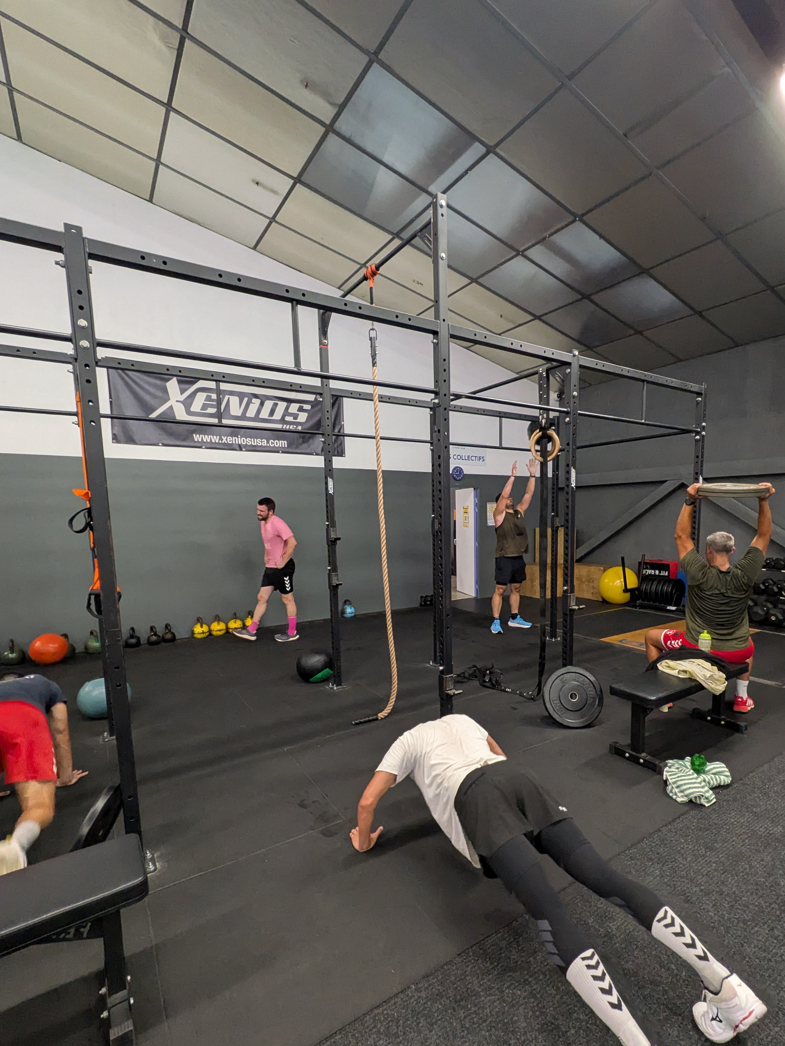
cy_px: 576
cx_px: 437
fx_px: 514
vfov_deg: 90.7
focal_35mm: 17
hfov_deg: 74.5
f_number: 2.2
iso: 470
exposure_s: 1/50
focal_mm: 1.85
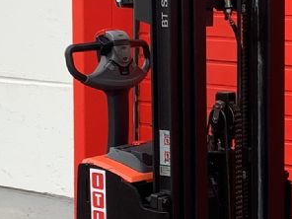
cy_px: 182
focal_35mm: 134
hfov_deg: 14.5
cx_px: 281
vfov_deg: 11.0
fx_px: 1130
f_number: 2.4
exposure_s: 1/124
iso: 25
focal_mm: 3.3
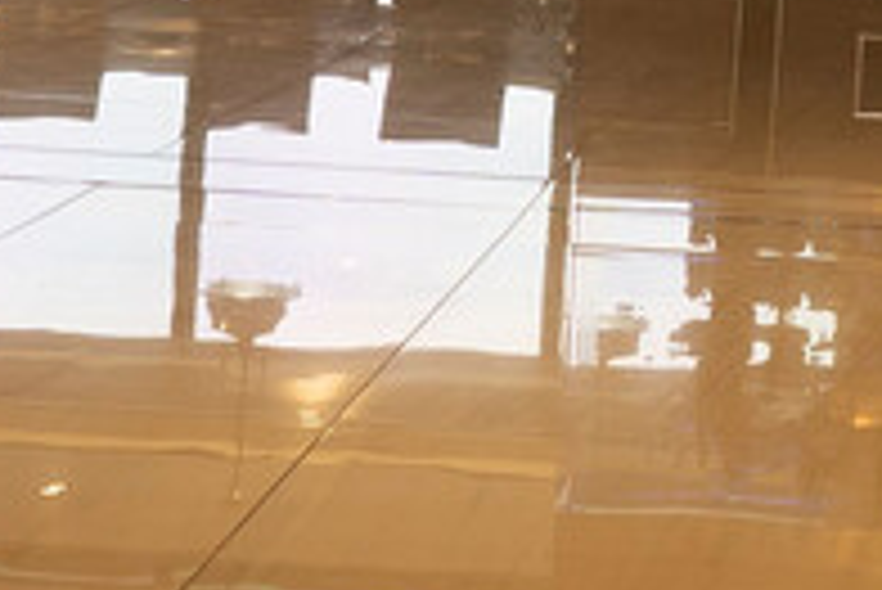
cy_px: -561
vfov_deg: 9.7
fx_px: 3261
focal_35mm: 133
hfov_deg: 14.9
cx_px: 1076
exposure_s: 1/30
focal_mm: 18
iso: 320
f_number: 9
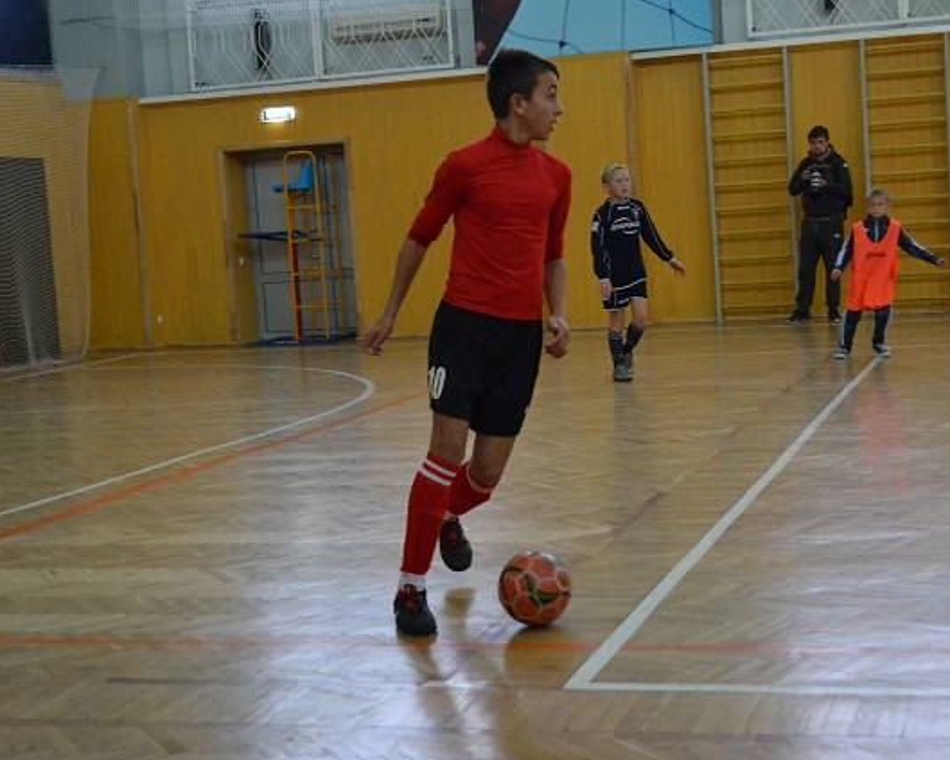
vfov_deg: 25.6
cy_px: 379
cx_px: 542
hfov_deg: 31.6
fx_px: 1675
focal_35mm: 60
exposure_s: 1/200
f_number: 5
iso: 3200
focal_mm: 35
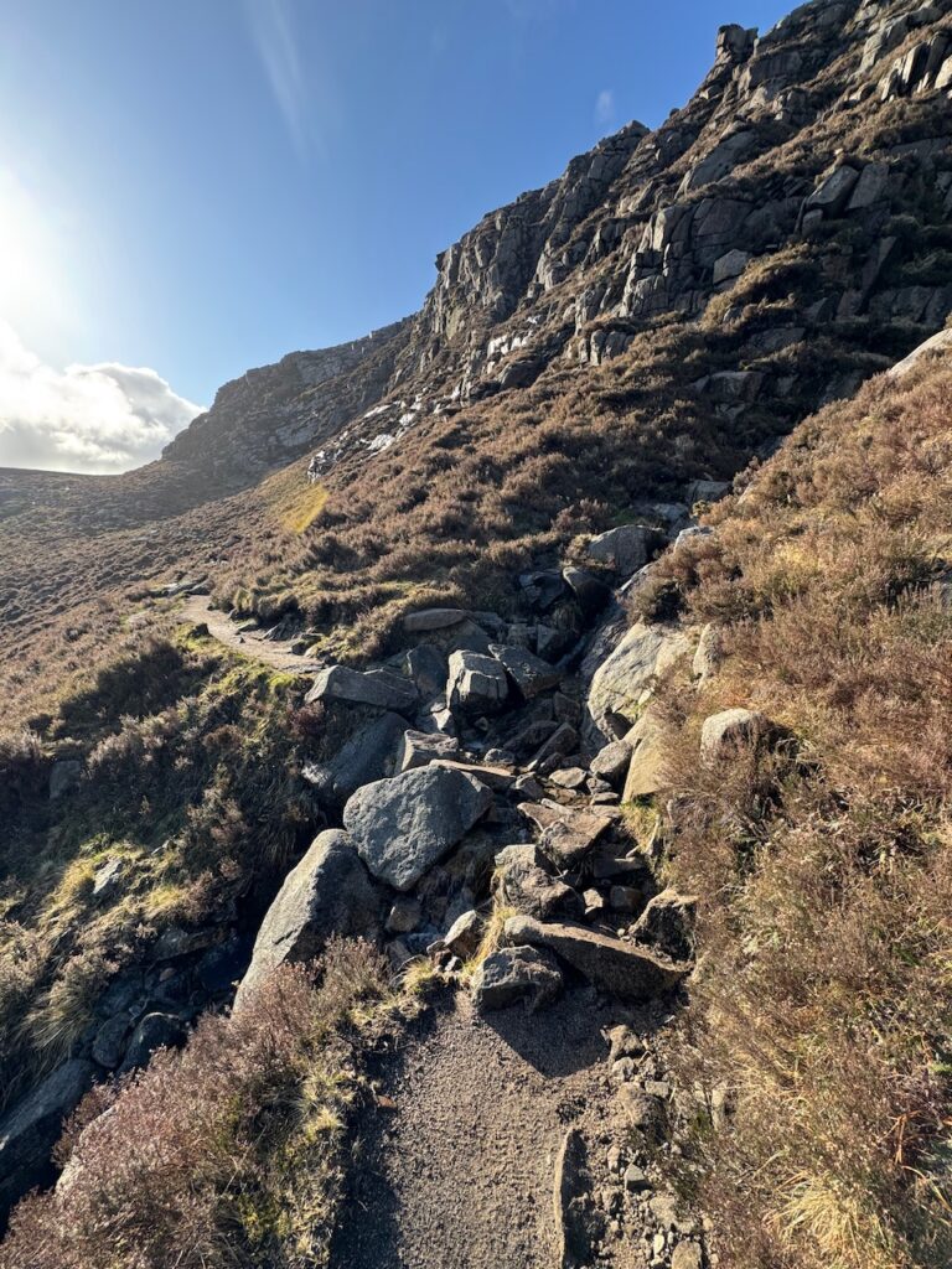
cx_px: 476
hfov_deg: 85.7
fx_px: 513
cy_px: 634
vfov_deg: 102.1
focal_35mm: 14
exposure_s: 1/354
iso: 40
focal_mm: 2.22
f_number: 2.2
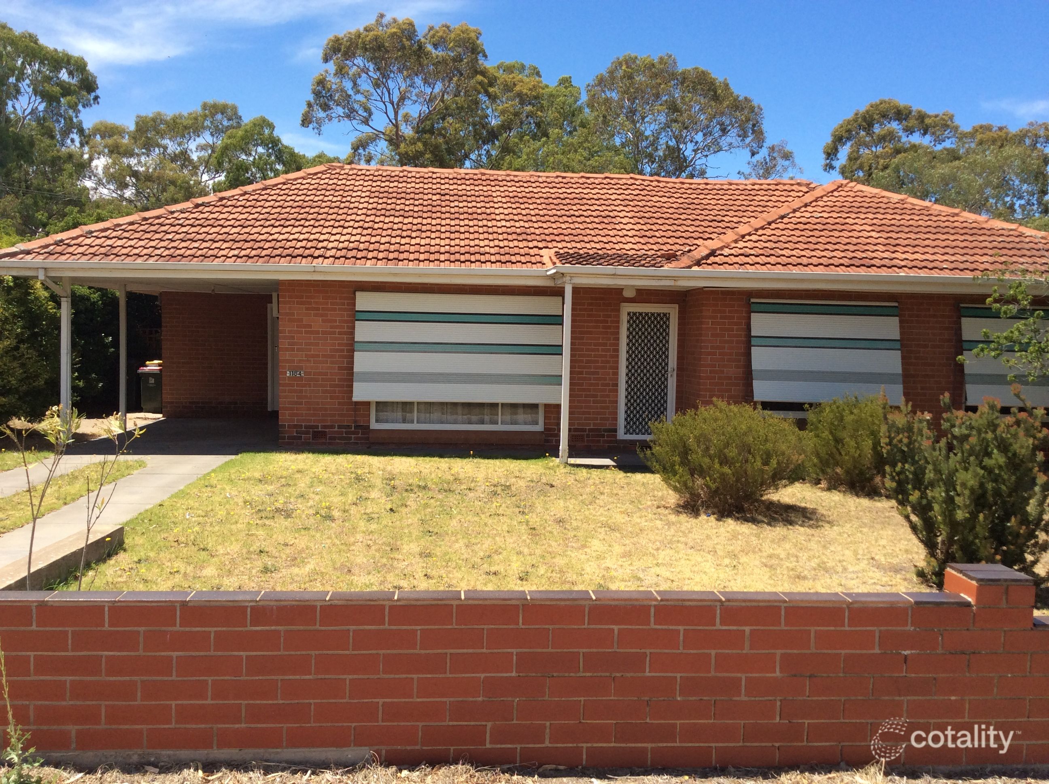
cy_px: 392
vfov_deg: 42.8
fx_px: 999
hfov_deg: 55.4
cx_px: 524
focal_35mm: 33
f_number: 2.4
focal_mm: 3.3
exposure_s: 1/1003
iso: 32
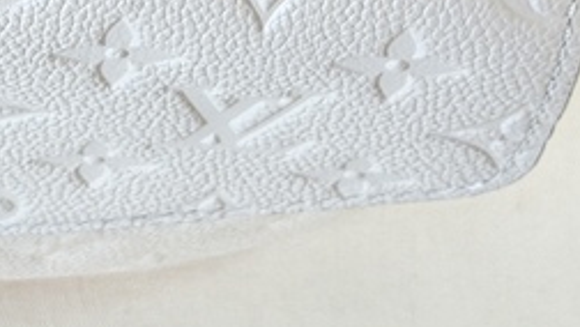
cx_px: -244
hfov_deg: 10.0
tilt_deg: -68.2
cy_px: -131
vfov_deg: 5.8
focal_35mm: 209
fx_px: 3216
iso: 64
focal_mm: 6.76
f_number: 1.78
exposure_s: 1/50
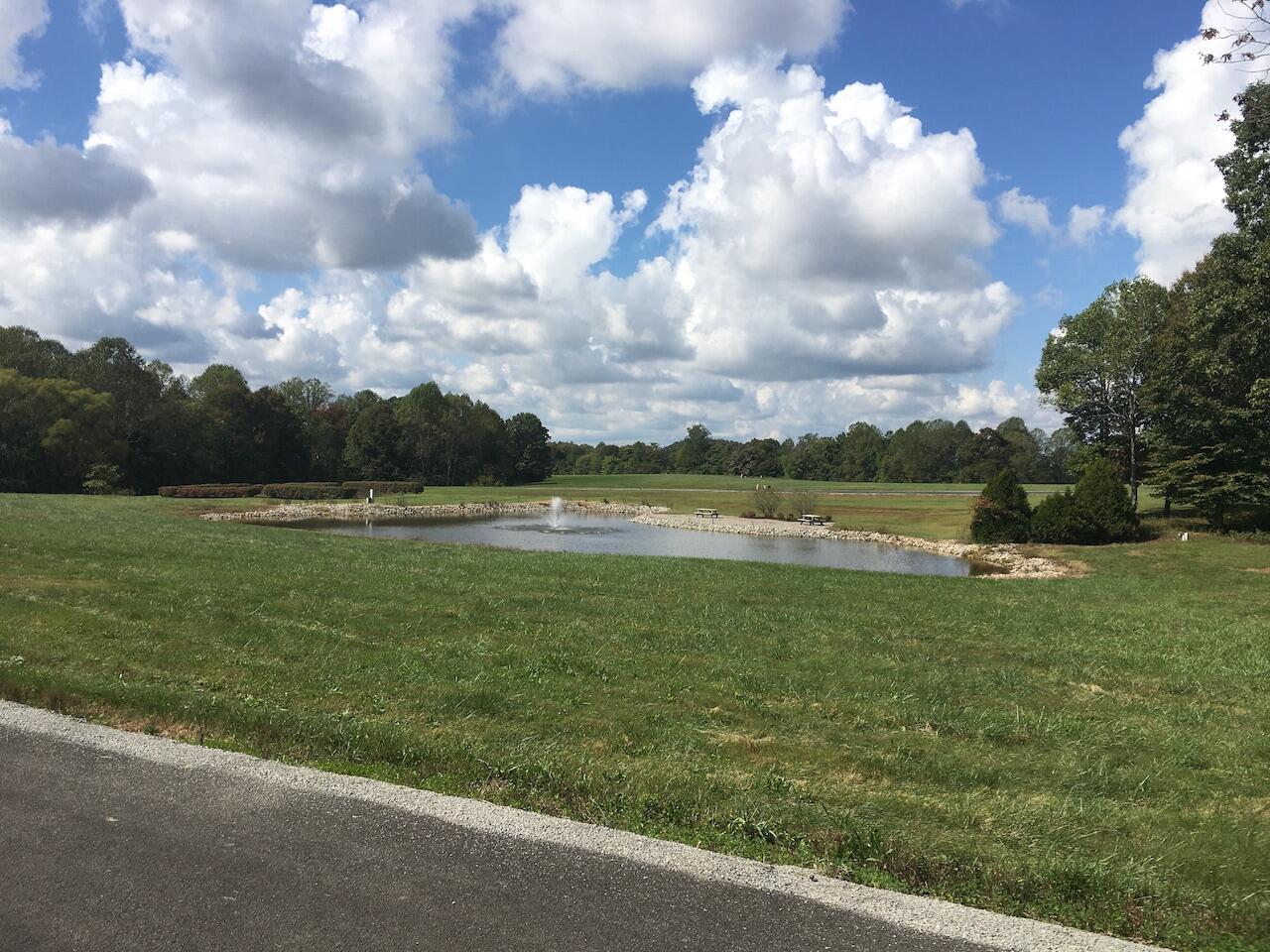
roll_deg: -3.0
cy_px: 476
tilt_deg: +0.6
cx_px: 635
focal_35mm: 29
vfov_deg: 48.2
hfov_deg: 61.7
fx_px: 1064
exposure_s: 1/2262
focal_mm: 4.15
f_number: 2.2
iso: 25
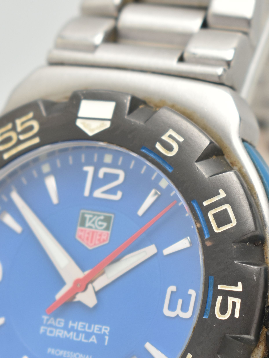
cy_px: 299
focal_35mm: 192
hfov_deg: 7.7
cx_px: 130
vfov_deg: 10.3
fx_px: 1991
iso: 200
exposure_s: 1/100
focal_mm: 55
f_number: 8
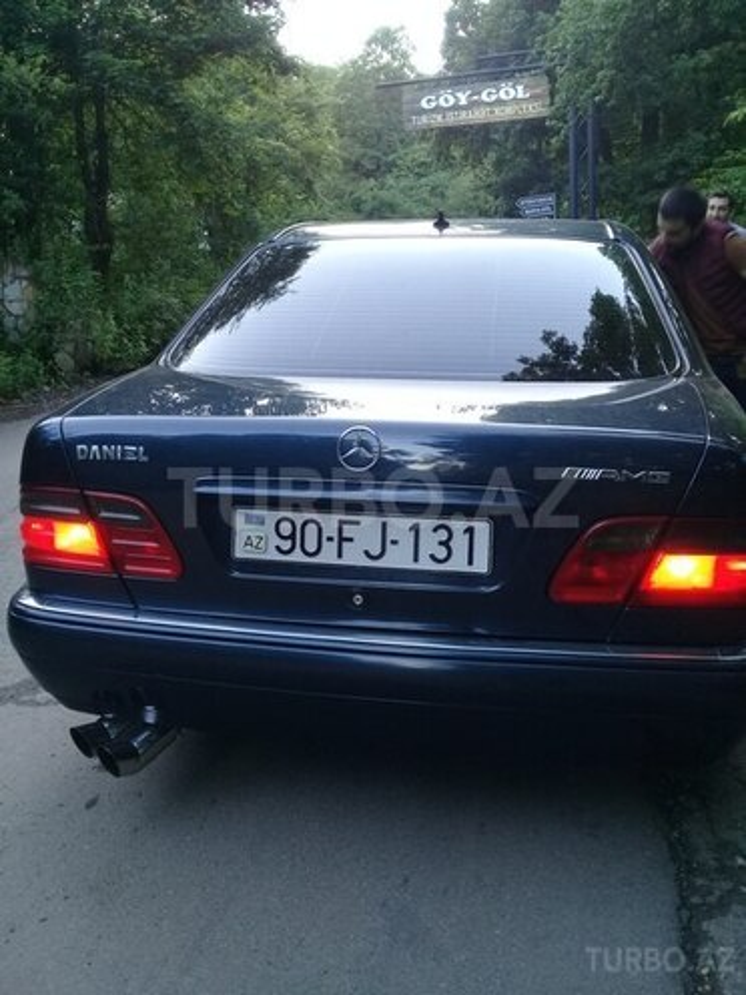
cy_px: 498
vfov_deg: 58.4
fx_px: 891
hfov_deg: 45.4
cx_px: 373
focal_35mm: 31
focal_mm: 3.3
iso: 64
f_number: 2.2
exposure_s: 1/33
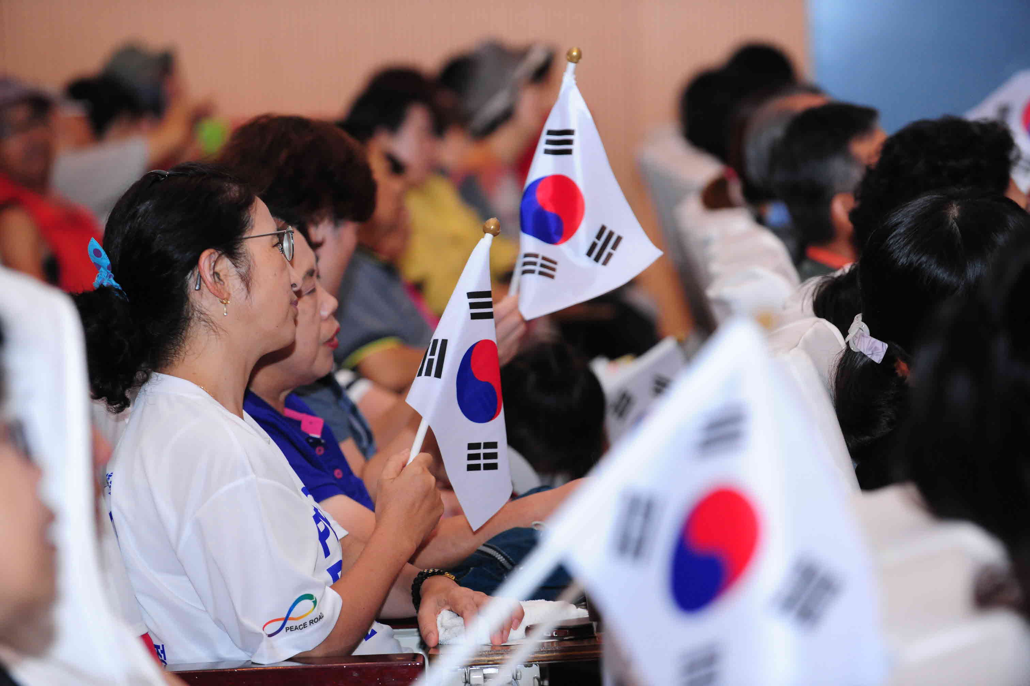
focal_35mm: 160
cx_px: 515
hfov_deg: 12.8
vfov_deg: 8.6
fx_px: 4577
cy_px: 343
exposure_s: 1/60
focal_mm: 160
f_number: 4.5
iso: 1600
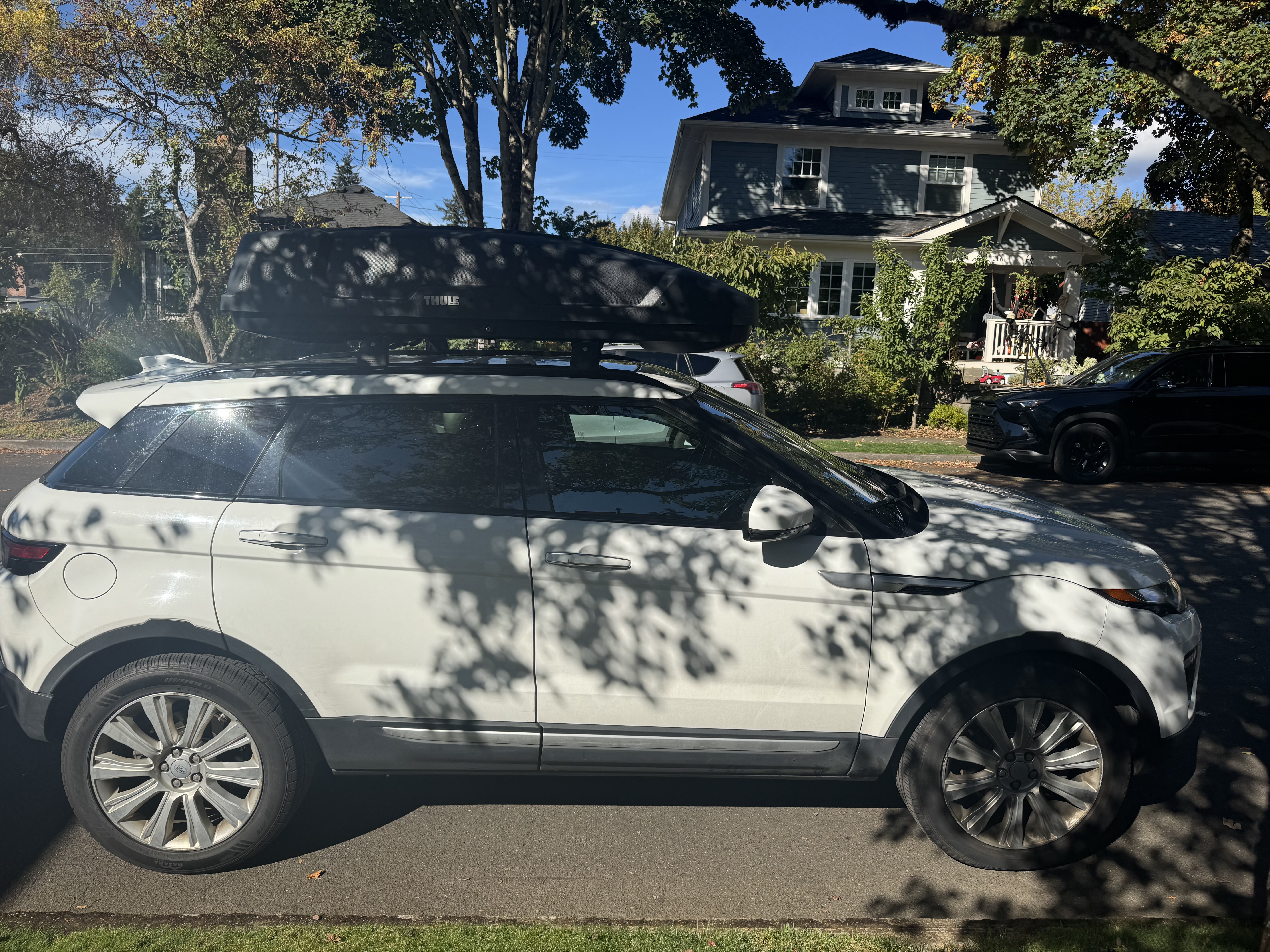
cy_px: 476
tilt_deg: -7.8
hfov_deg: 71.6
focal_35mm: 24
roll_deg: -2.3
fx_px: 881
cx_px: 635
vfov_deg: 56.8
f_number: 1.78
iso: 80
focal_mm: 6.76
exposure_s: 1/4608
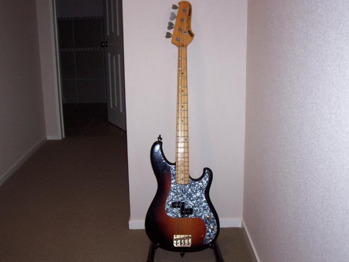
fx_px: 423
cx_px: 174
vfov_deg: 34.3
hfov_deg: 44.8
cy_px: 131
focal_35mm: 42
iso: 140
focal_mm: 7
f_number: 2.9
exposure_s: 1/120
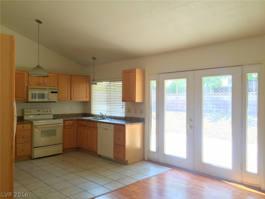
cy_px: 100
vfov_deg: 48.2
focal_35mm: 29
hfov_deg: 61.7
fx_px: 222
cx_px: 132
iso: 32
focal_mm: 4.15
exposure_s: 1/60
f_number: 2.2
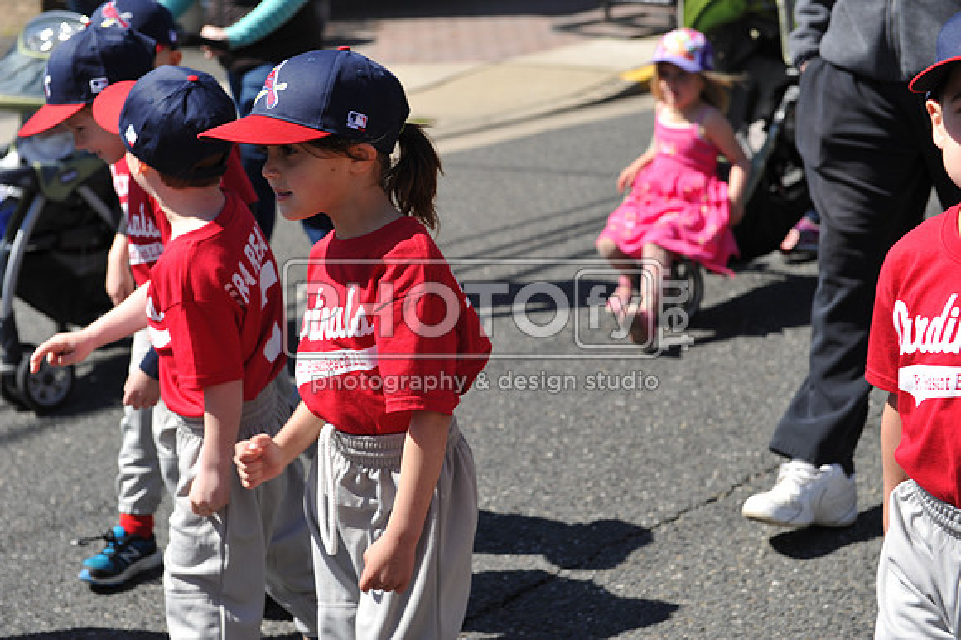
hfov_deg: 28.9
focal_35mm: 70
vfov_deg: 19.4
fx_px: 1867
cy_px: 320
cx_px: 480
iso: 200
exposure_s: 1/640
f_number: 5
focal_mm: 70
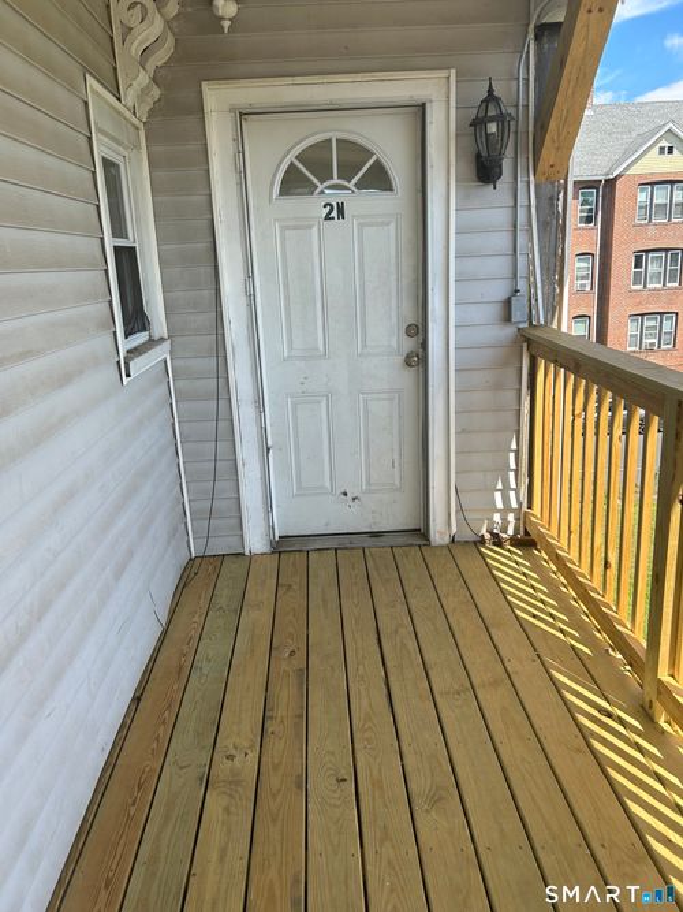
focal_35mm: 26
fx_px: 684
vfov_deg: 67.3
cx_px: 342
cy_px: 456
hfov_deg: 53.0
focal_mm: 5.7
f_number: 1.5
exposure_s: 1/1135
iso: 50
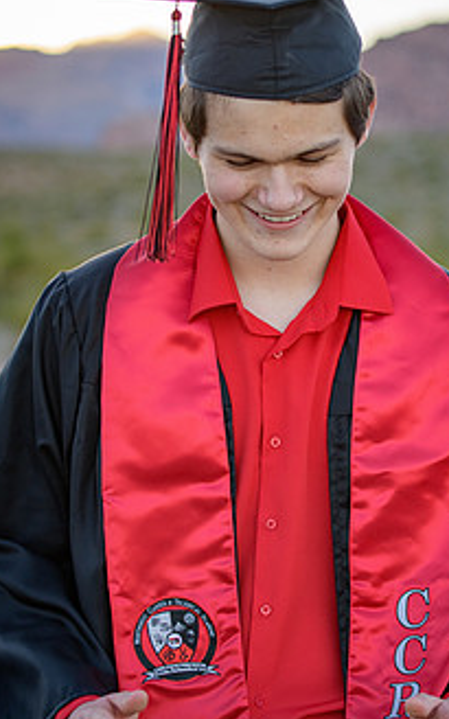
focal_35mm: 98
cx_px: 285
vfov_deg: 21.2
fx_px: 1919
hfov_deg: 13.3
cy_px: 353
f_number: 2.8
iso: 250
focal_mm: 70
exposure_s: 1/800
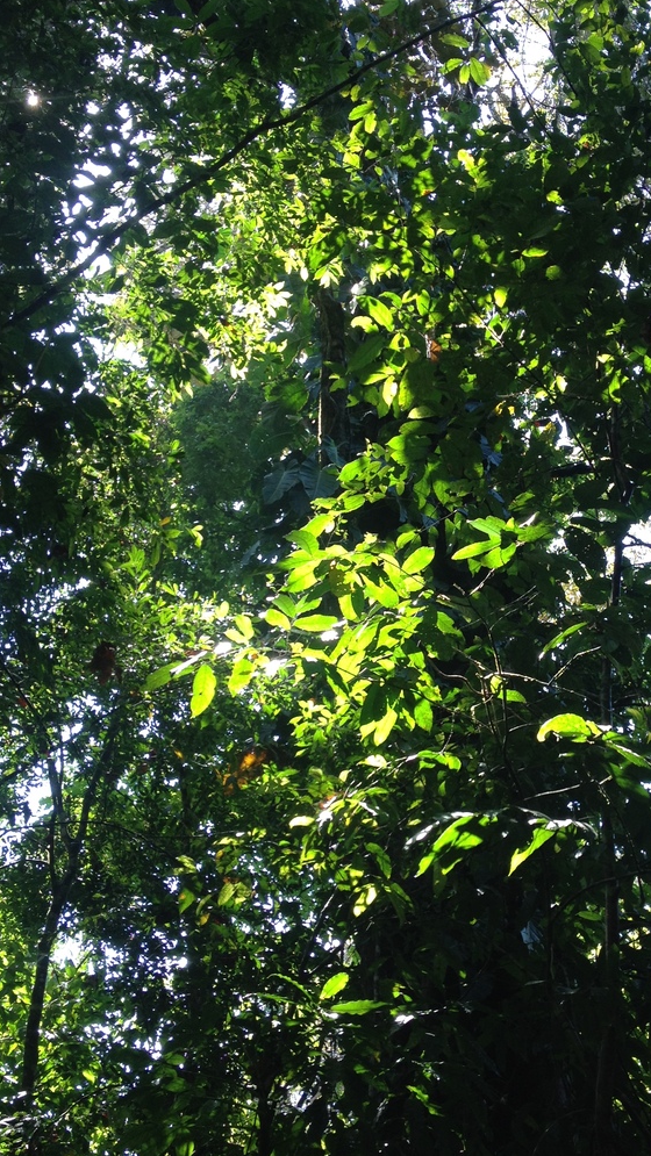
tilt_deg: +43.8
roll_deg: +2.4
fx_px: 1411
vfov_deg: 44.6
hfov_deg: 25.8
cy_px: 584
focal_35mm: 46
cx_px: 446
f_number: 2.4
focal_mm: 4.28
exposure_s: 1/120
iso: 50
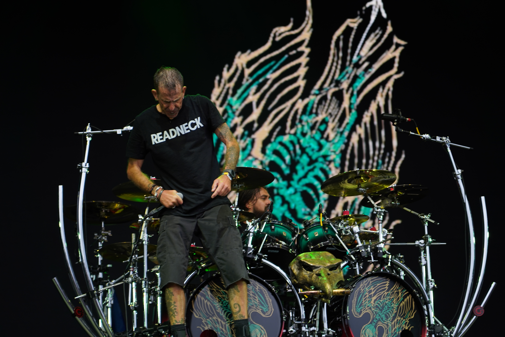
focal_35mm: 105
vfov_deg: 13.0
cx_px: 252
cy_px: 168
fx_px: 1473
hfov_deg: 19.5
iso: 250
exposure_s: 1/125
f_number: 4
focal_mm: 105
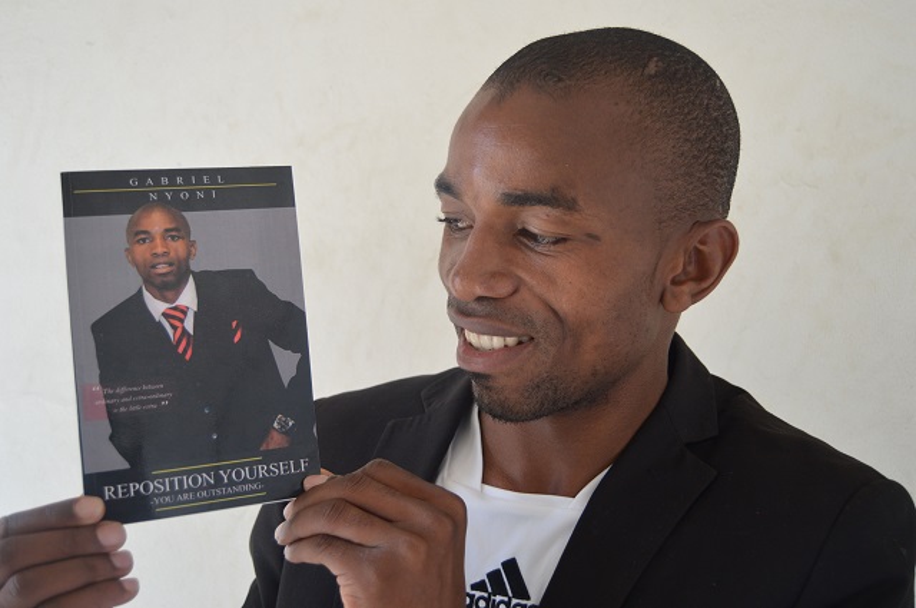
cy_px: 304
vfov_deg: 36.8
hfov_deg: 53.2
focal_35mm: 36
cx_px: 458
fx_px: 915
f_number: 4
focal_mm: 24
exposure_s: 1/60
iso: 400
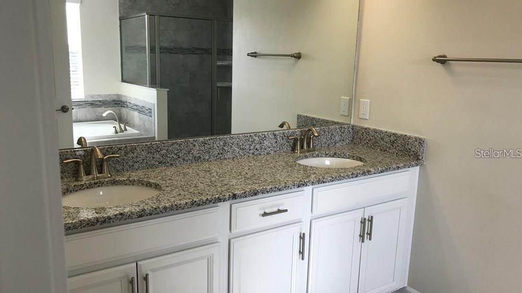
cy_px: 153
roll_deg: -3.1
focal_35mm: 31
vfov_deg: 37.8
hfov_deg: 62.6
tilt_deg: -13.4
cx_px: 259
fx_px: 429
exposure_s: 1/166
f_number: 1.8
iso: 20
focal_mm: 3.99
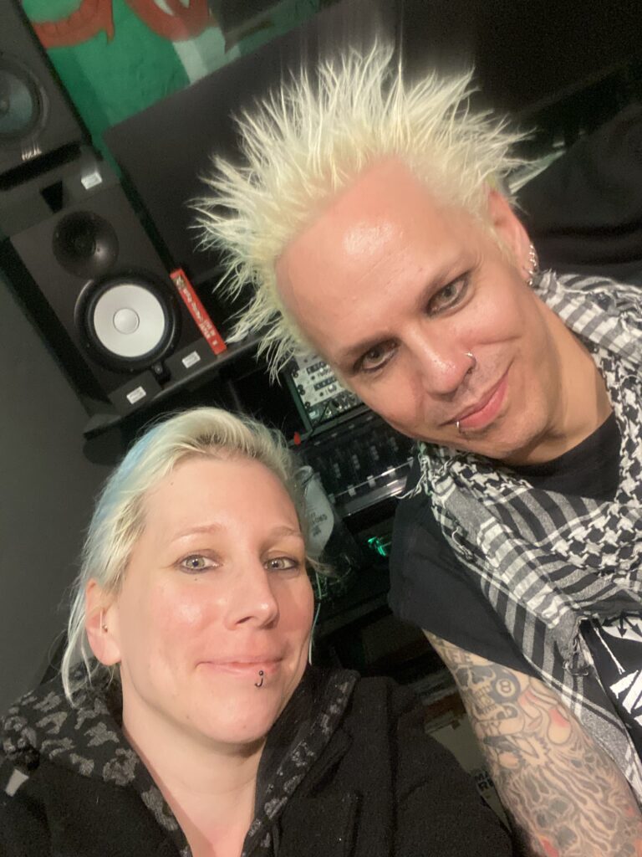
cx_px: 321
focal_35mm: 30
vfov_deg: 60.0
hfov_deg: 46.8
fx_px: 742
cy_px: 428
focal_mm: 2.71
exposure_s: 1/33
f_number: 2.2
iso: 320
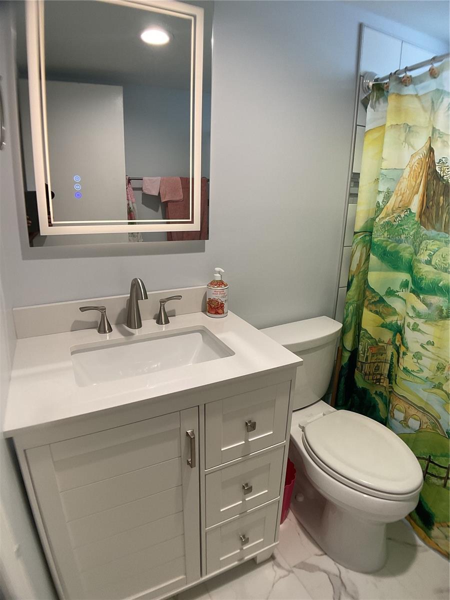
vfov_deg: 61.7
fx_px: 503
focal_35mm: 29
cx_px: 225
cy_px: 300
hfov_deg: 48.2
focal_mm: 3
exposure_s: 1/60
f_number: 1.8
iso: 50
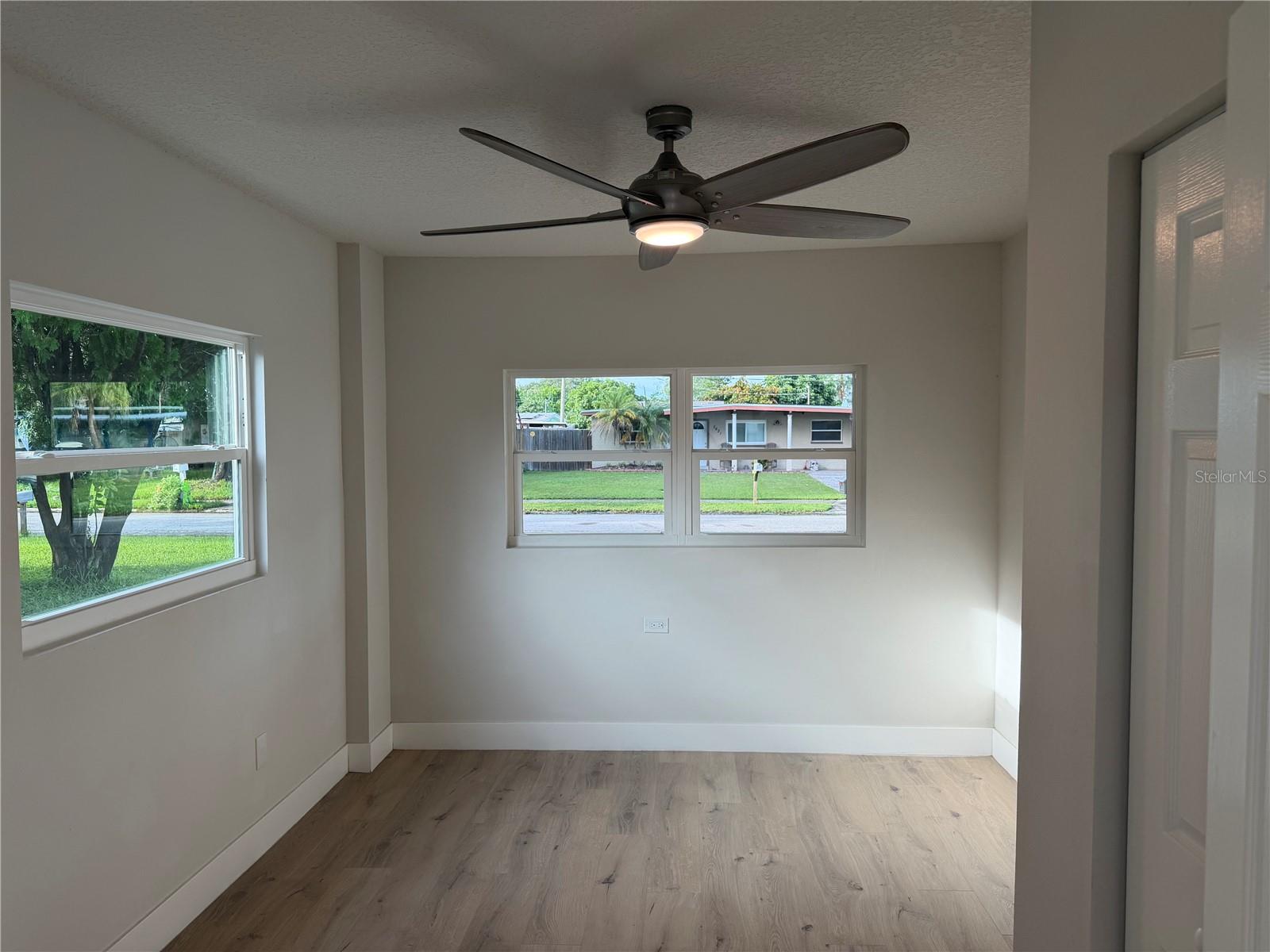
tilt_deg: -3.0
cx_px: 635
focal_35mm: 24
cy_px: 476
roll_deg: +1.3
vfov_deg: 56.8
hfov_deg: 71.6
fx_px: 881
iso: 80
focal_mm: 6.76
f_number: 1.78
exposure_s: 1/281
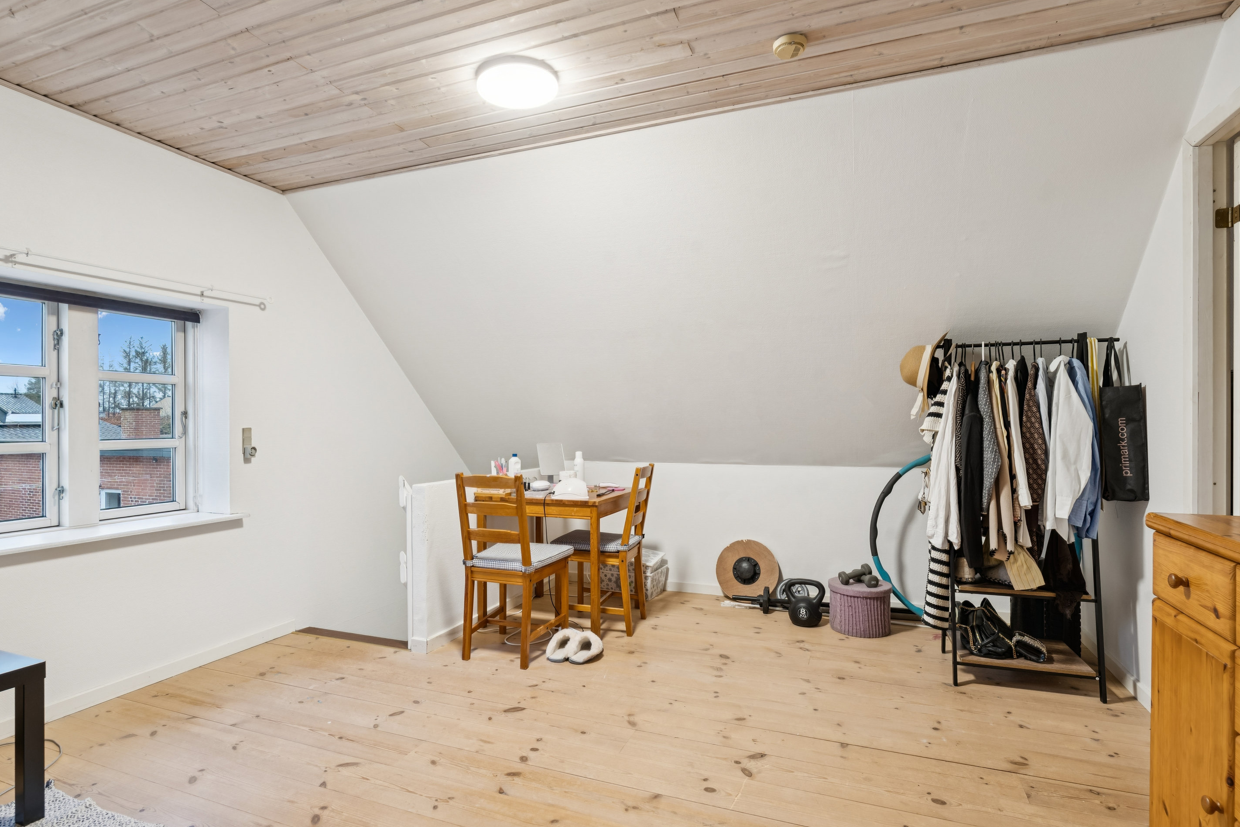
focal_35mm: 19
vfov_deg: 64.5
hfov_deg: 86.9
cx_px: 598
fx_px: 654
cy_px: 427
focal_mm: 18
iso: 200
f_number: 8
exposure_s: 1/2.5
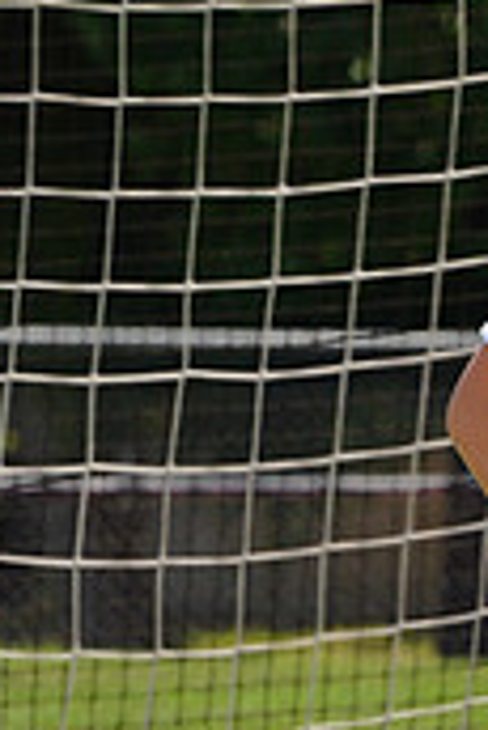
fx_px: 18729
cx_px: 760
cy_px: 938
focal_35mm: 923
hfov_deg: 1.5
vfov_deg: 2.2
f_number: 13
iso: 200
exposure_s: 1/250
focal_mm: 274
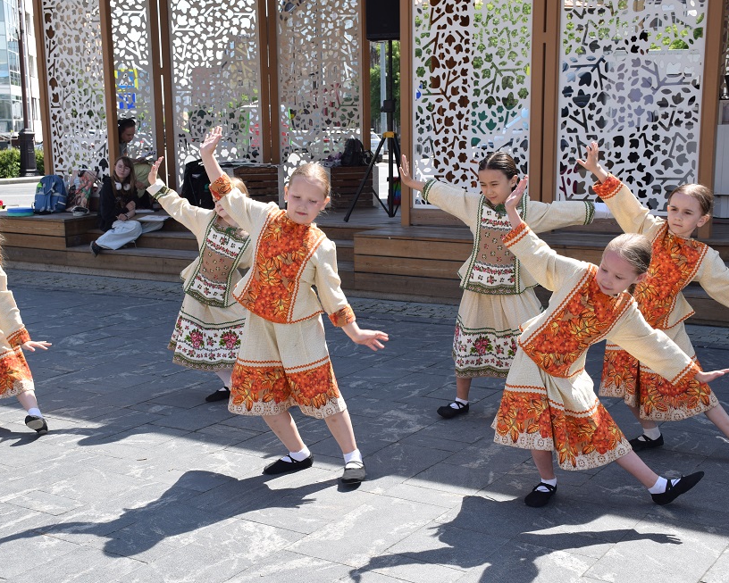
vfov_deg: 32.4
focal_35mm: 47
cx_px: 340
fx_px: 1005
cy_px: 296
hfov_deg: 39.9
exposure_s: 1/320
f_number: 9
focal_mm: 27
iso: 200
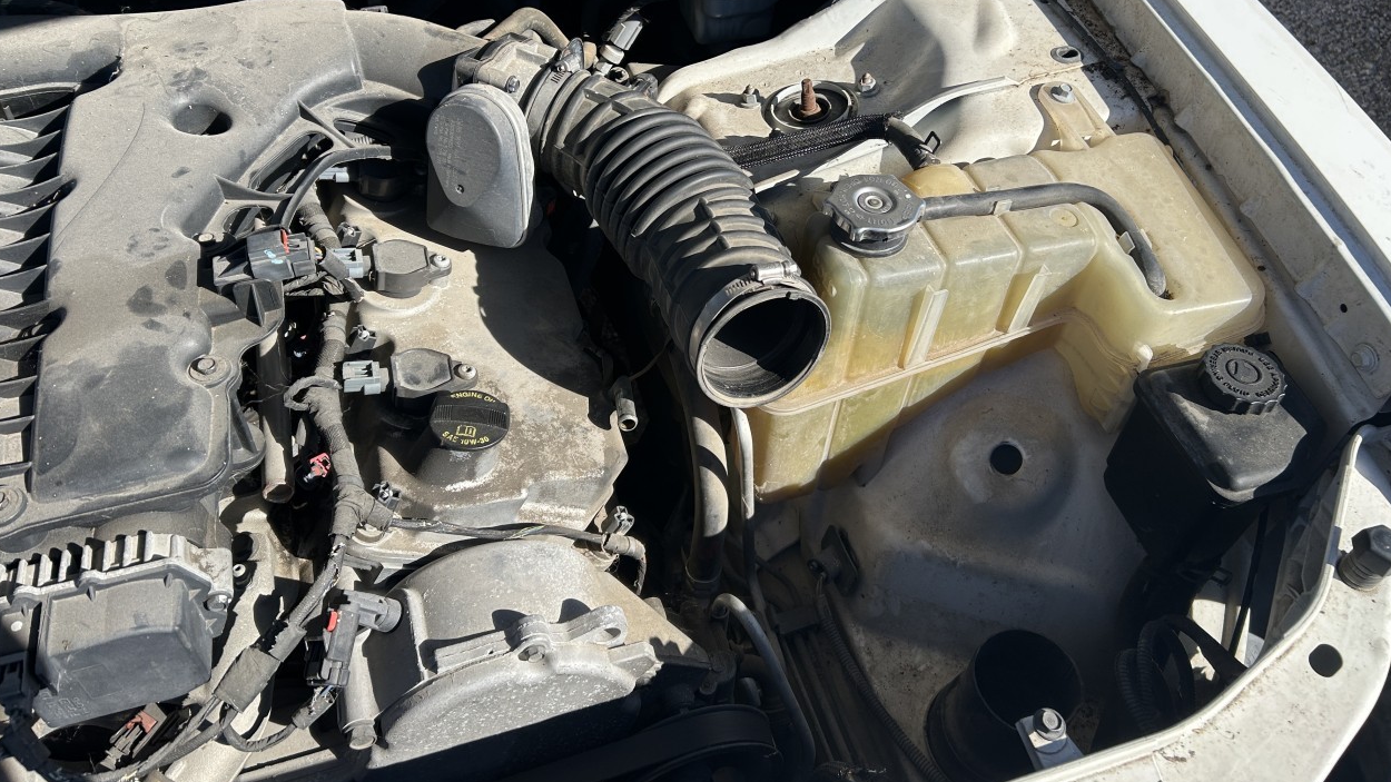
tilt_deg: -43.2
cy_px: 299
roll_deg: -2.6
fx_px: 1070
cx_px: 707
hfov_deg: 66.1
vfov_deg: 39.9
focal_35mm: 29
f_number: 1.5
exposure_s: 1/2123
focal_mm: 5.7
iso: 50
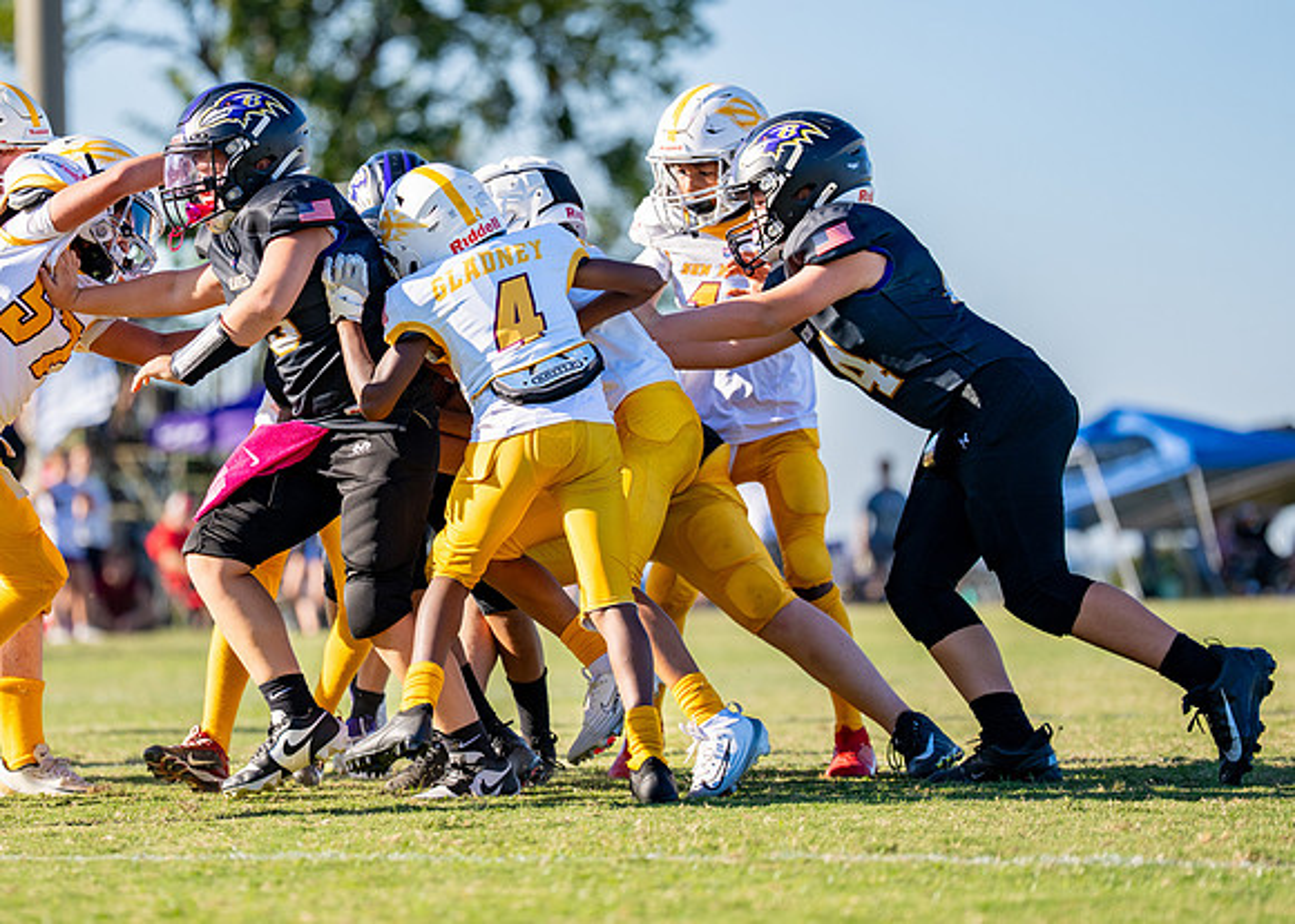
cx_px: 490
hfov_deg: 10.5
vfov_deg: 7.5
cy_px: 429
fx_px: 7019
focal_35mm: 191
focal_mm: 150
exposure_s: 1/2500
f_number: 2.8
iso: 160
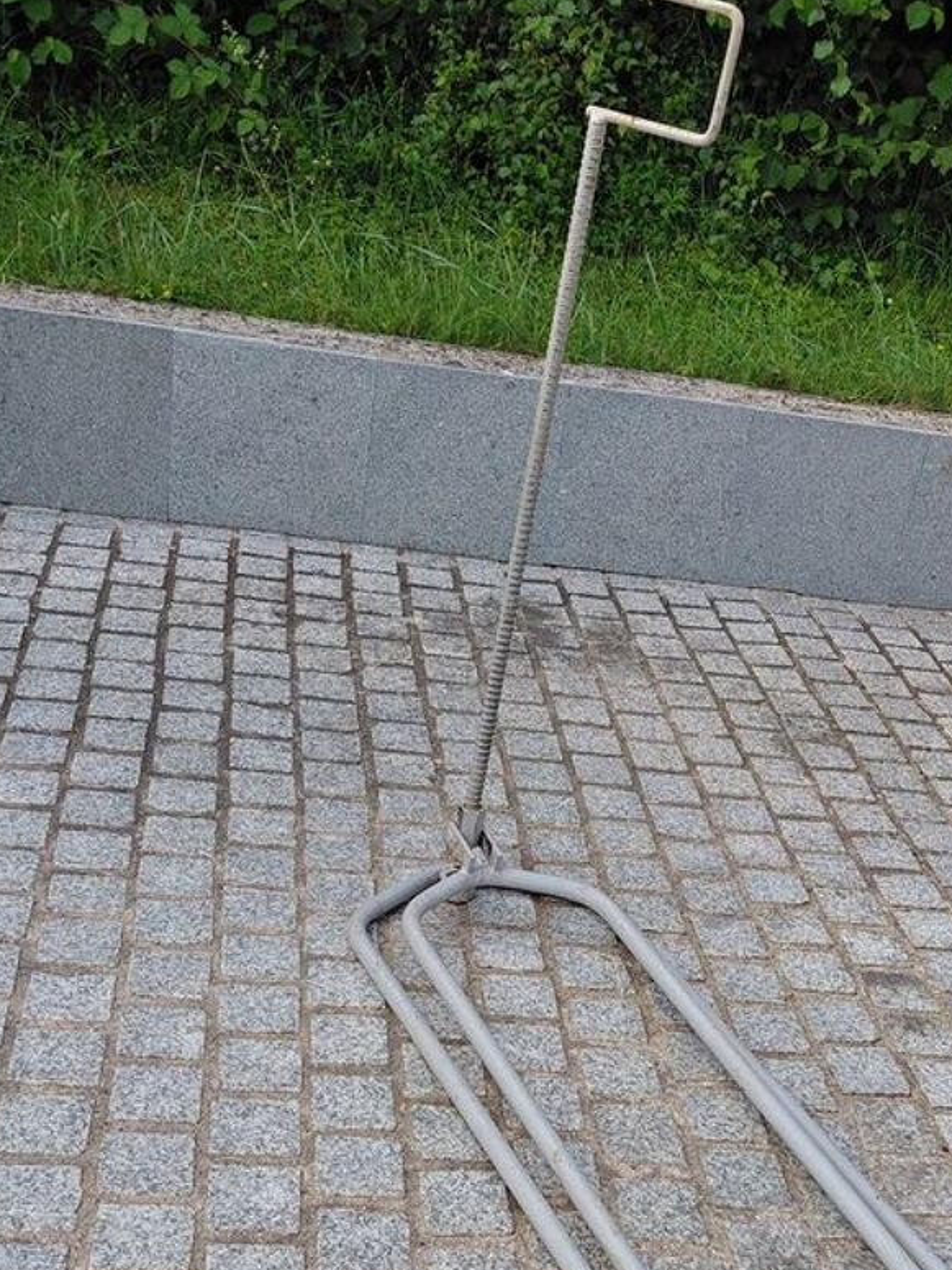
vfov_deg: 42.8
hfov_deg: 33.5
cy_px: 918
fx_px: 1577
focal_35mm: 43
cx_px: 575
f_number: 1.8
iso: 50
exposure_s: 1/437
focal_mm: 4.69
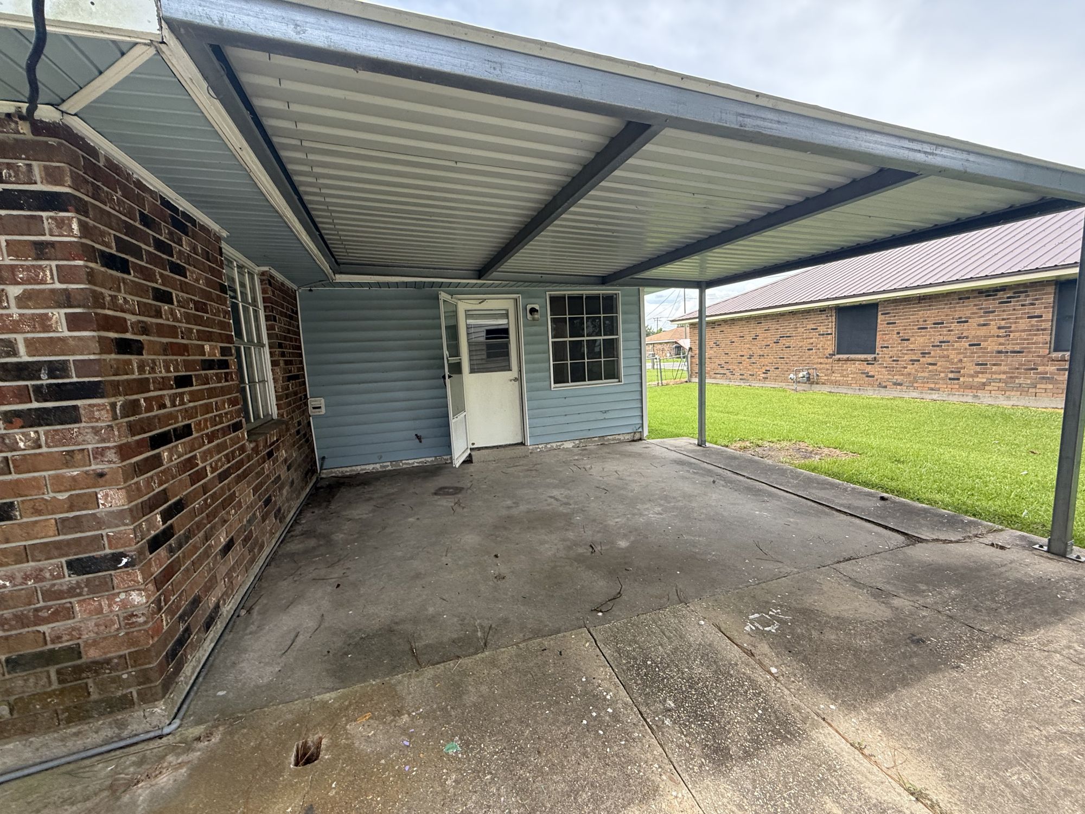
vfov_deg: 85.7
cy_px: 407
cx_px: 542
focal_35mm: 14
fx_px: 439
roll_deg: +3.1
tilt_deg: -4.6
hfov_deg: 102.1
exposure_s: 1/393
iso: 64
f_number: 2.2
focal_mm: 2.22
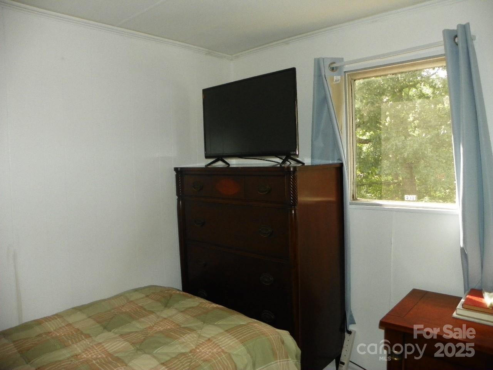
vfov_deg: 53.1
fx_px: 370
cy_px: 185
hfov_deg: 67.3
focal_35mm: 26
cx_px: 246
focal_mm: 4.6
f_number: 2.8
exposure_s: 1/125
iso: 200
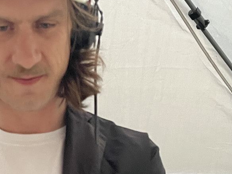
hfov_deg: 21.6
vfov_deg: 16.1
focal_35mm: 89
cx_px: 35
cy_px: 197
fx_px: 596
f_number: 1.6
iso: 320
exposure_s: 1/60
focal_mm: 5.1
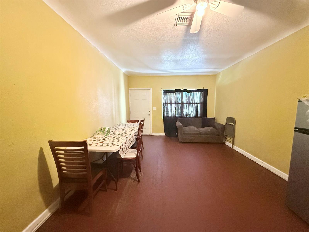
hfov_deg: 102.1
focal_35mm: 14
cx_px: 154
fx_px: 125
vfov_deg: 85.7
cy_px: 116
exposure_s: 1/60
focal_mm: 2.22
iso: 1250
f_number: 2.2
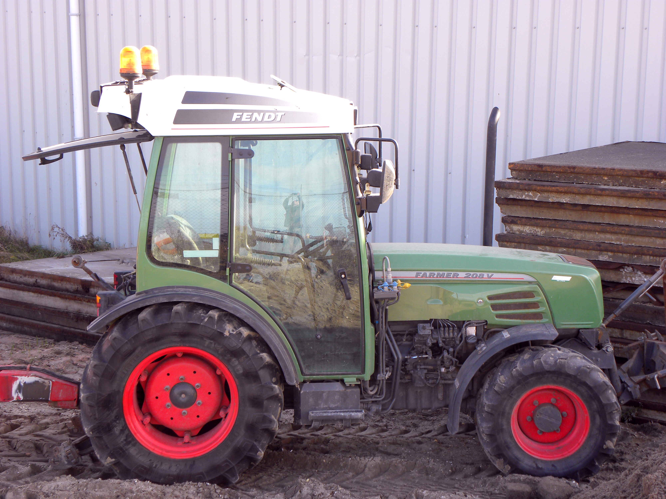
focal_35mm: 75
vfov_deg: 19.6
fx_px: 1443
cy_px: 250
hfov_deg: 26.0
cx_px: 333
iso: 66
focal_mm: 13.4
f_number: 4
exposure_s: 1/79.2
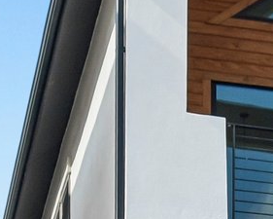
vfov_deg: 7.2
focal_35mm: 212
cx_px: 427
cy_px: 358
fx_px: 1714
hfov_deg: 8.9
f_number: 8
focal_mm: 21
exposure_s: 1/800
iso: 400
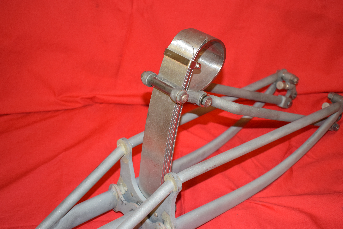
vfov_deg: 26.5
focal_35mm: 51
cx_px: 172
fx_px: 486
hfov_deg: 38.9
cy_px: 114
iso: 1250
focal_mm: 34
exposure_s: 1/100
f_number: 5
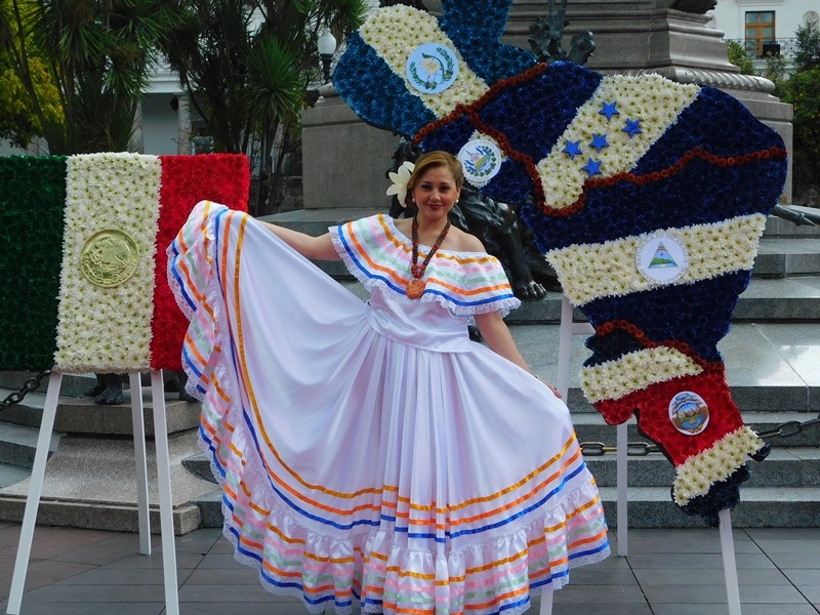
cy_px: 308
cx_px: 410
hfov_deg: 32.7
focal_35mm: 59
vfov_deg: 24.8
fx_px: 1398
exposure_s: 1/400
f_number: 4
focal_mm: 10.4
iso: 125
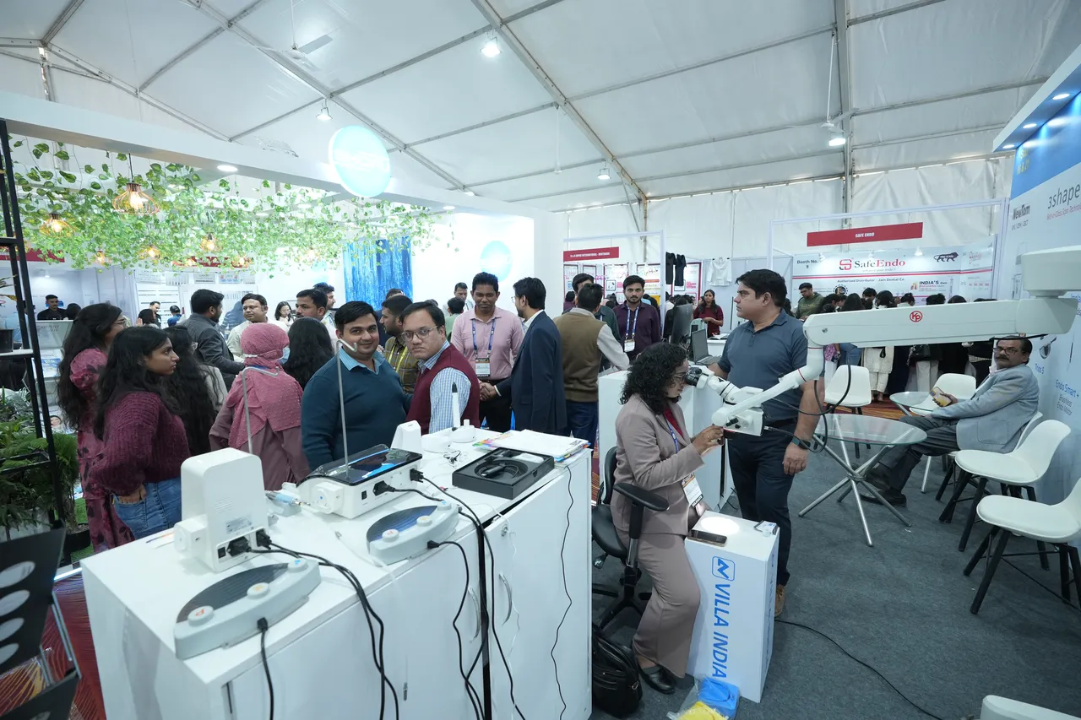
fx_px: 480
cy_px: 360
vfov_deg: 73.7
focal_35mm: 16
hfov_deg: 96.7
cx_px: 540
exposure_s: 1/125
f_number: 4.5
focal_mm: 16
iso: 2000
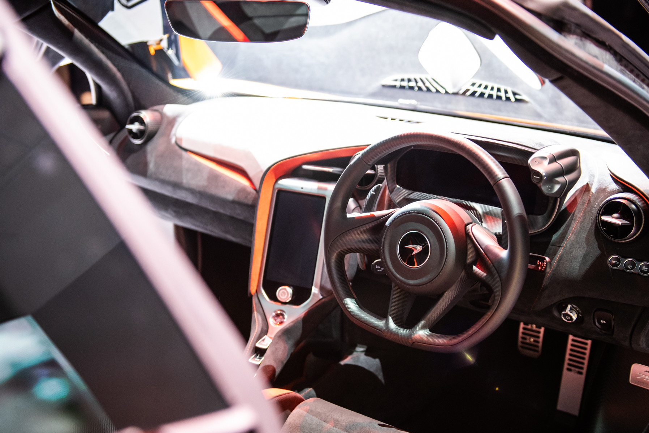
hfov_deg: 41.9
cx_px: 341
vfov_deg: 28.6
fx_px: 847
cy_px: 220
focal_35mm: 47
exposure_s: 1/40
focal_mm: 44
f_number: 3.2
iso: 4000
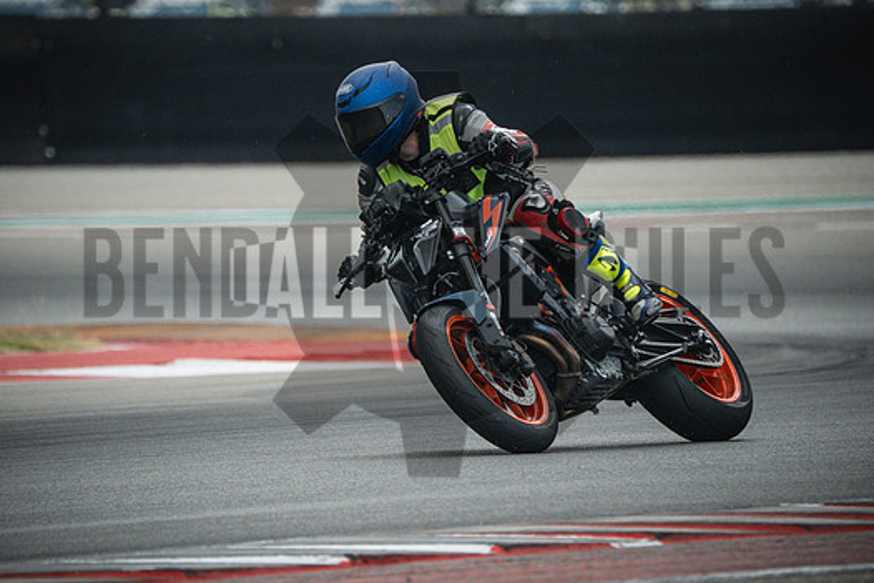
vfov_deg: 2.1
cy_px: 275
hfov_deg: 3.1
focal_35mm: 662
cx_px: 434
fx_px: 16075
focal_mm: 400
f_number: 5.6
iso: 1600
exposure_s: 1/1600
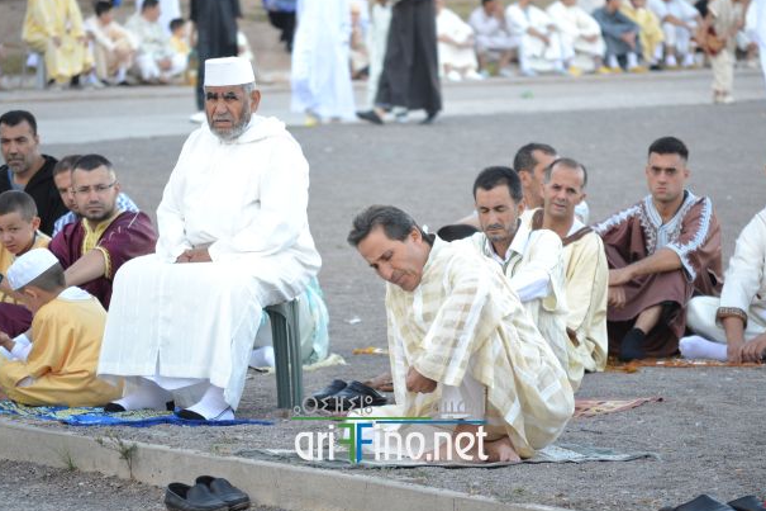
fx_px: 5903
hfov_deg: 7.4
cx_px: 392
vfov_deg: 4.9
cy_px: 251
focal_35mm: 278
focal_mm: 175
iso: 400
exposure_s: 1/320
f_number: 5.3
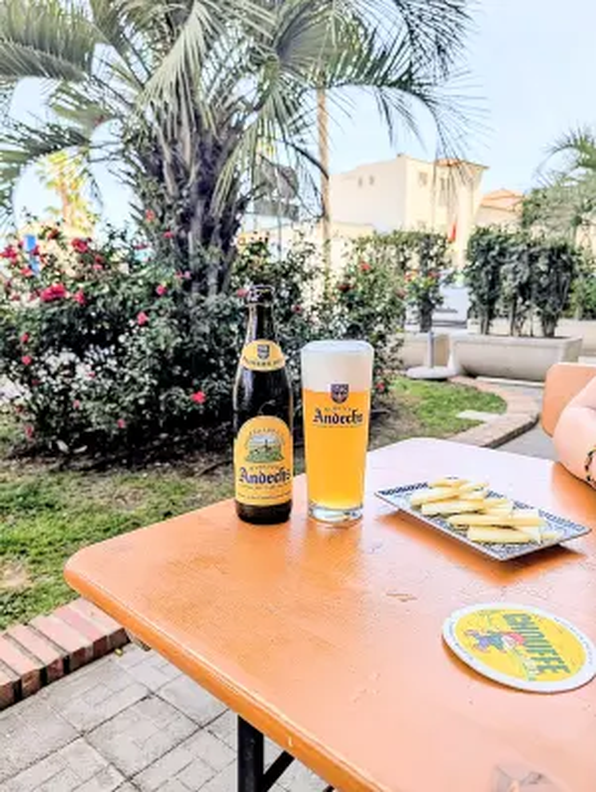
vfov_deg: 71.5
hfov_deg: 56.9
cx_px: 298
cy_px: 396
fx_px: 550
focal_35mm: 24
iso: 21
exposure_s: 1/611
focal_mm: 6.9
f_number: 1.68
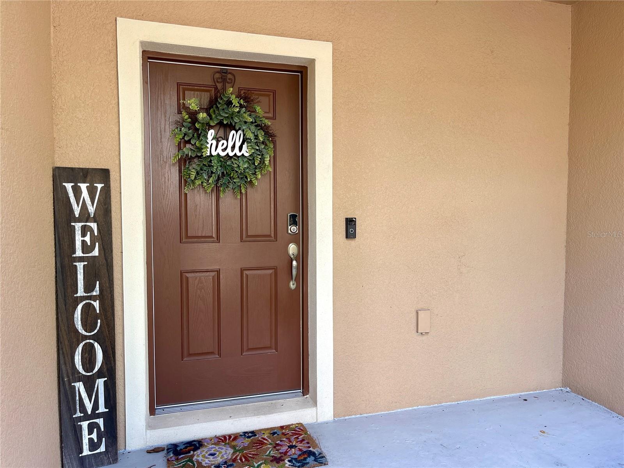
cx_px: 312
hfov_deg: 69.4
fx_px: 451
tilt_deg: -3.4
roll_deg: +0.0
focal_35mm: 25
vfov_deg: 54.9
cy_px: 234
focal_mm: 5.1
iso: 32
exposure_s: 1/121
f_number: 1.6
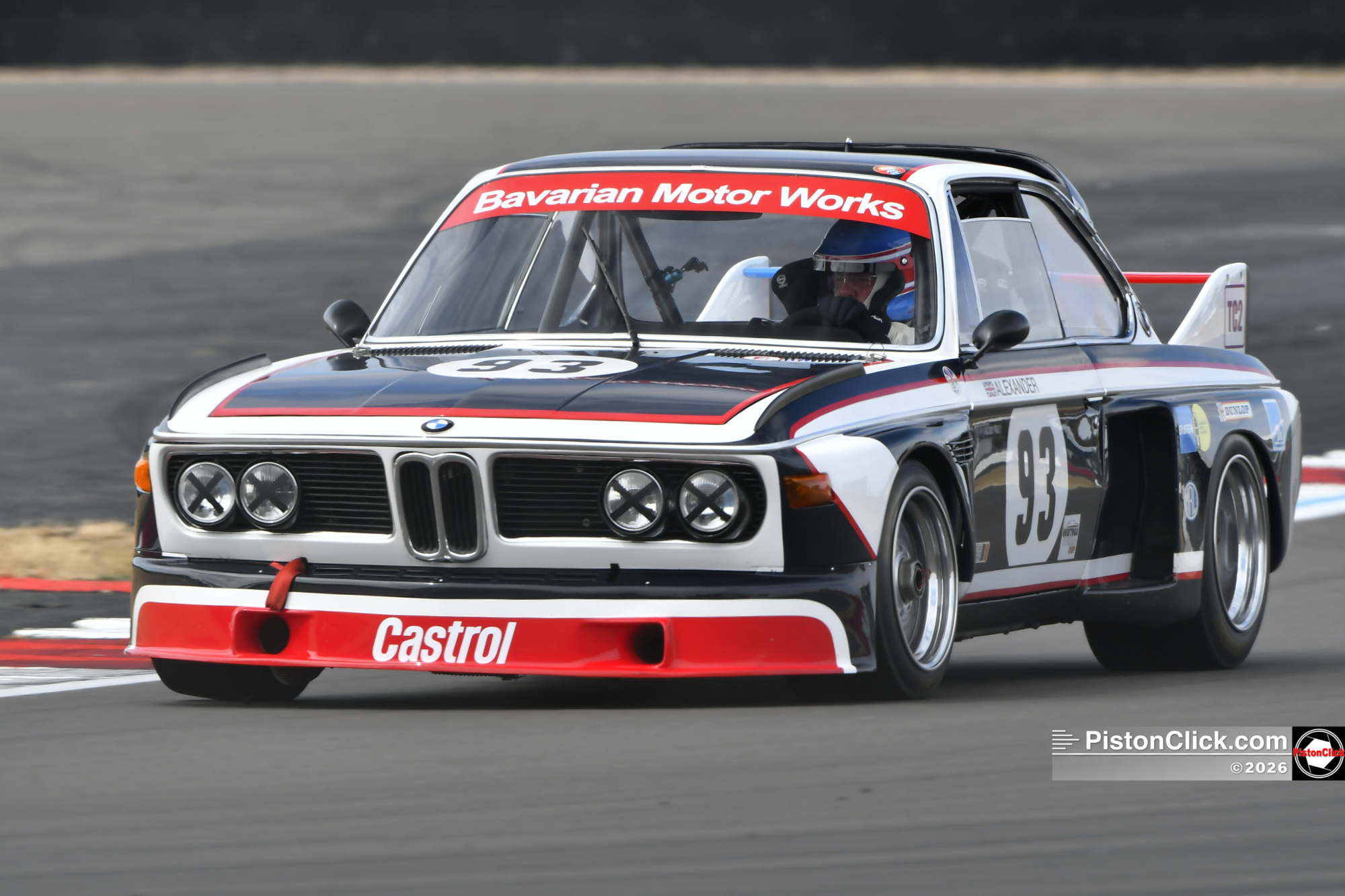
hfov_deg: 3.4
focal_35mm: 600
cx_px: 672
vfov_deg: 2.3
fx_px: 22413
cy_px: 448
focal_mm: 400
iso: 220
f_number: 5.6
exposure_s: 1/320
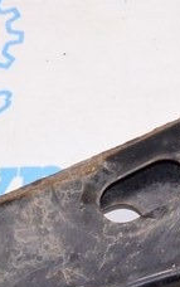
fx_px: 1341
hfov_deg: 7.5
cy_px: 86
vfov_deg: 12.2
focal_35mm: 171
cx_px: 307
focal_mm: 25
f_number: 8
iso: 1600
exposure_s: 1/60
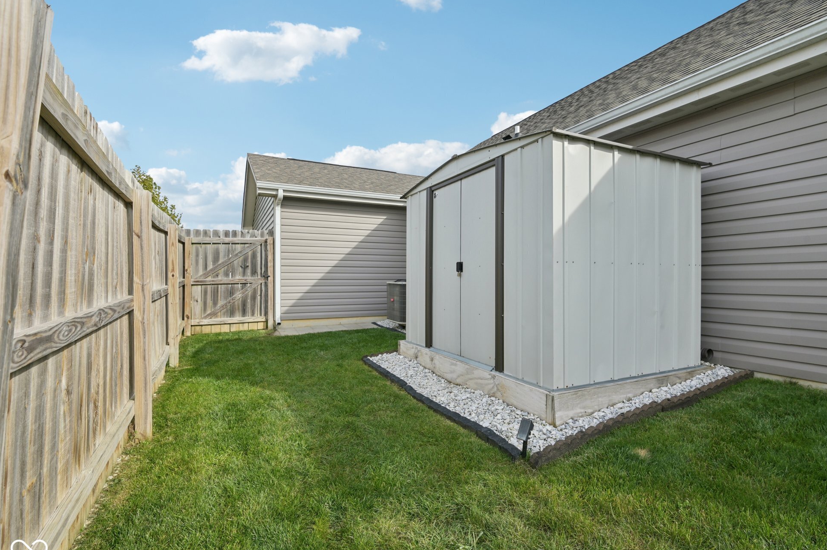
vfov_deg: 70.3
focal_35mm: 17
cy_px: 286
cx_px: 430
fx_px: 390
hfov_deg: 93.3
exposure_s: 1/200
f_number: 8
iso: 100
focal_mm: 16
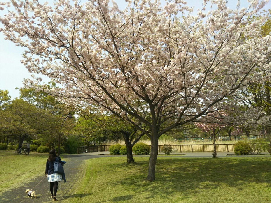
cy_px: 102
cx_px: 136
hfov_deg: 60.0
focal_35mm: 30
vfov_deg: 46.8
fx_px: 235
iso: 25
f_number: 2.2
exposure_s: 1/801
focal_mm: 4
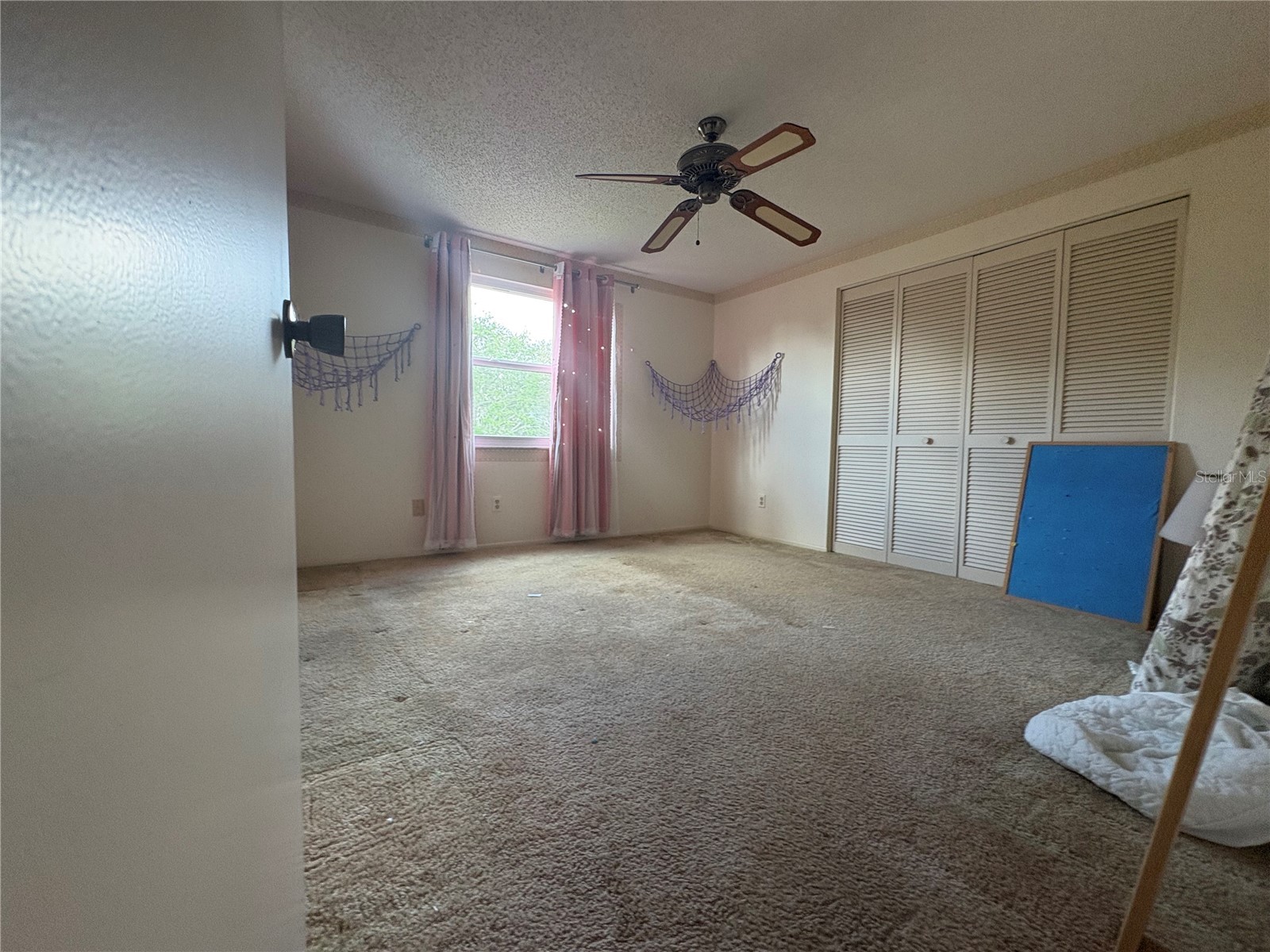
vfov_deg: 85.7
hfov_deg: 102.1
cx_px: 635
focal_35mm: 14
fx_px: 514
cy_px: 476
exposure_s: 1/66
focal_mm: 2.22
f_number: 2.2
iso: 250
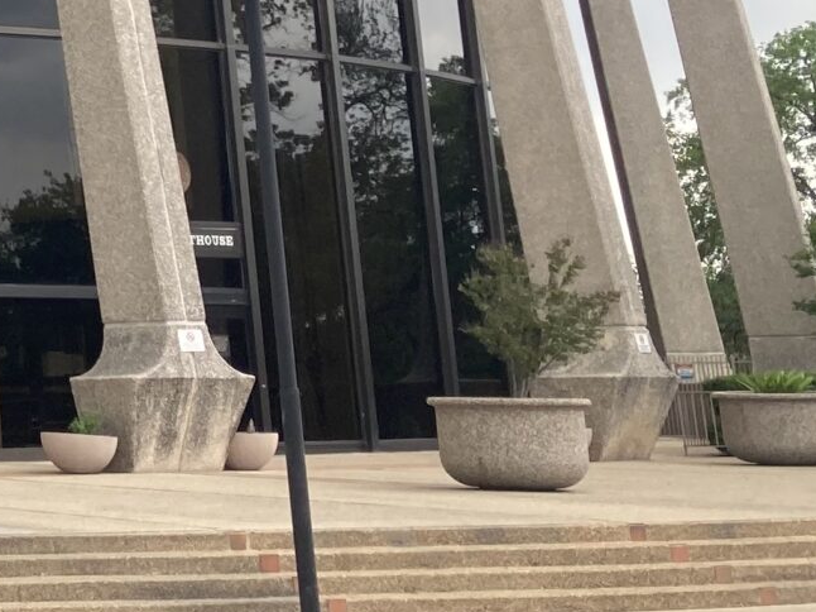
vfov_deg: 12.9
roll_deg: -0.8
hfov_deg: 14.9
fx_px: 2616
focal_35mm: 111
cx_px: -745
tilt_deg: +12.0
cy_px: -182
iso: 20
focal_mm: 3.99
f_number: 1.8
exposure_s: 1/365
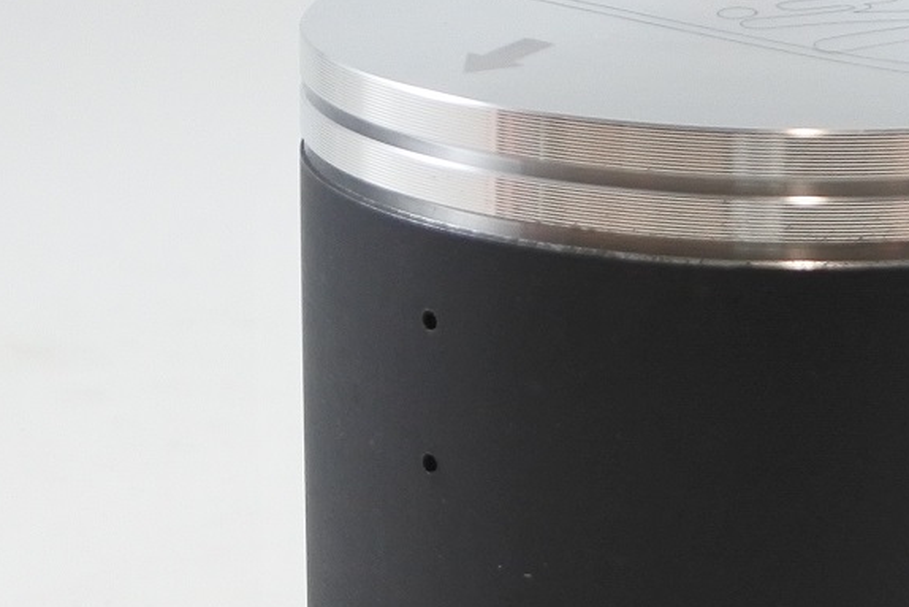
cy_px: 563
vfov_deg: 13.8
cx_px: 760
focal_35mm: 98
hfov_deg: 20.5
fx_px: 2475
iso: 400
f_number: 3.8
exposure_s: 1/125
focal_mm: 12.3
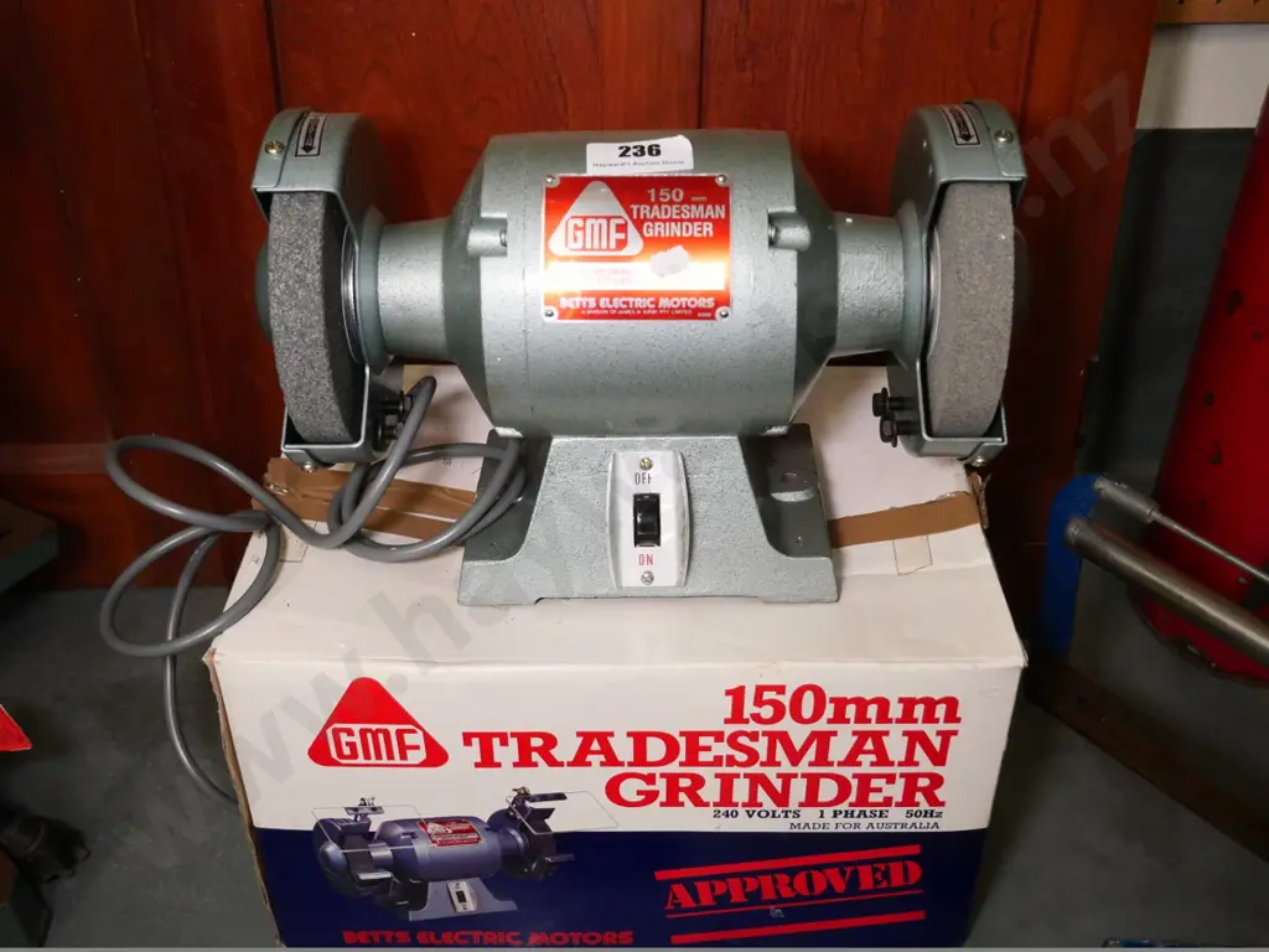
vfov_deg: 39.7
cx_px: 634
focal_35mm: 36
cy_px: 476
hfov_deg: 51.4
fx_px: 1320
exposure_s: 1/400
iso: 3200
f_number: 4.5
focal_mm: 18
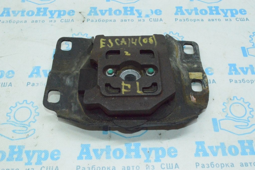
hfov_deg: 46.4
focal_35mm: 42
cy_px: 85
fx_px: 297
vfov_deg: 31.8
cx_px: 128
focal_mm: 28
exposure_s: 1/60
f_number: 29
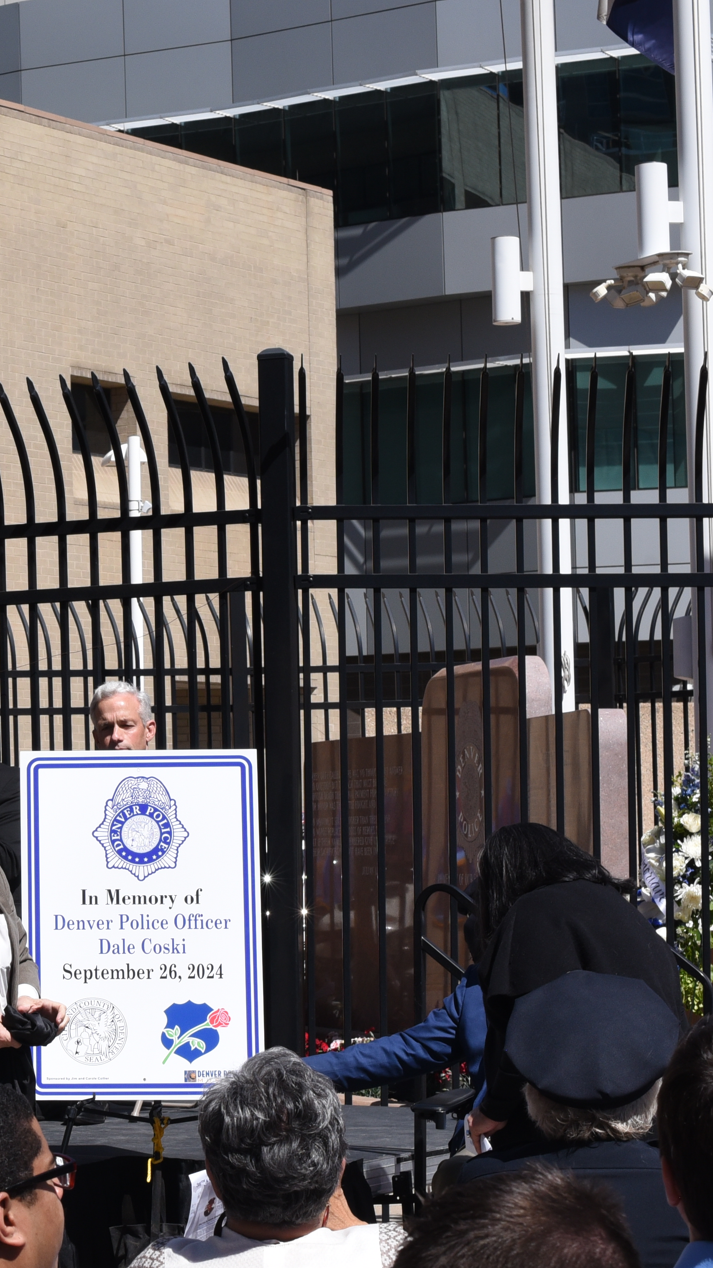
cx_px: -175
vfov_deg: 20.5
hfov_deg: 11.4
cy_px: 828
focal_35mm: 104
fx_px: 3495
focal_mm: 50
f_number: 13
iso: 500
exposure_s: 1/800
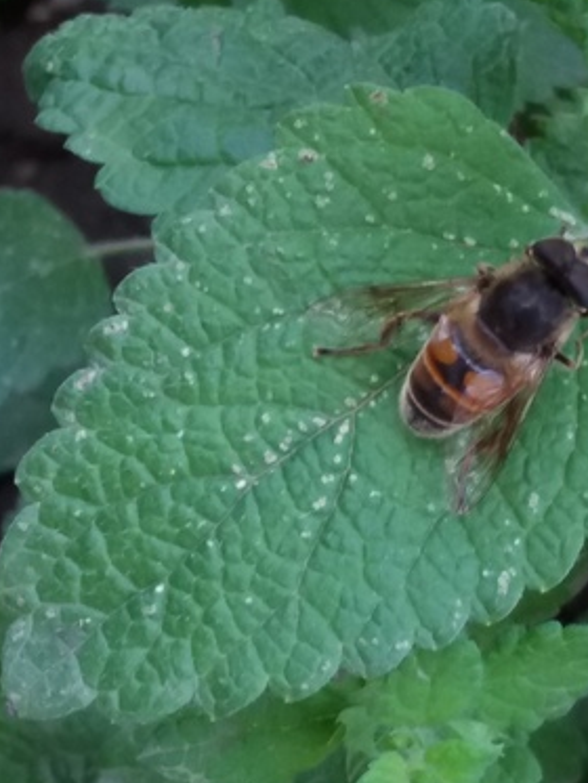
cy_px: 338
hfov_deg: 29.9
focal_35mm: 48
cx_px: 426
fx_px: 1087
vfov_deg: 39.6
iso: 64
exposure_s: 1/114
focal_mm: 3.7
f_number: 1.9
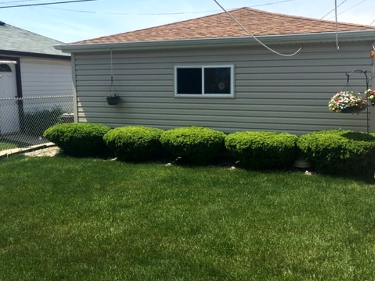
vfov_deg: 48.2
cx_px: 188
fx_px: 314
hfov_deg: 61.7
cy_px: 140
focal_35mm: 29
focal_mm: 4.15
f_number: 2.2
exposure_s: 1/1508
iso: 25
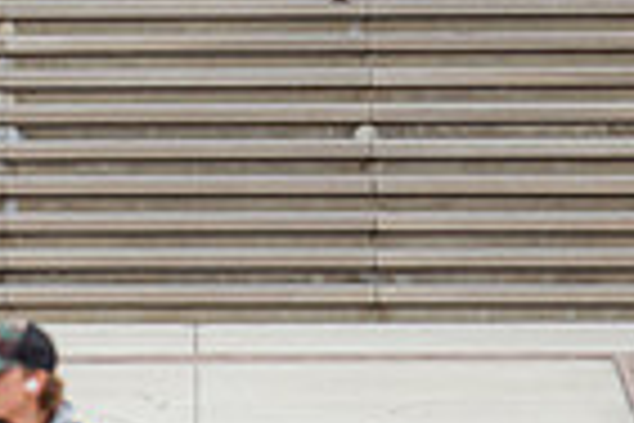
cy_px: -416
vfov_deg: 1.1
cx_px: 369
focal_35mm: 1238
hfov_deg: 1.7
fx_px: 21801
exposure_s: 1/500
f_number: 6.3
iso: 400
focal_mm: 300
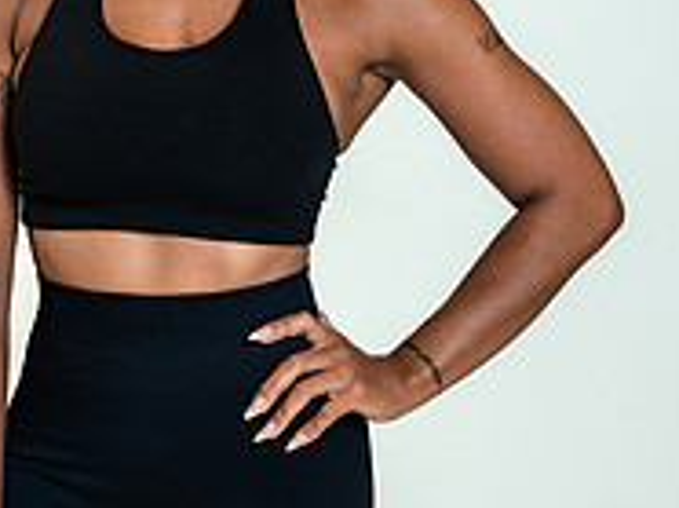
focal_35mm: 198
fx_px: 3879
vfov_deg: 7.5
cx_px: 201
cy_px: 197
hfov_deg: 10.0
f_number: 4.5
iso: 320
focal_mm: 85
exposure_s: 1/160
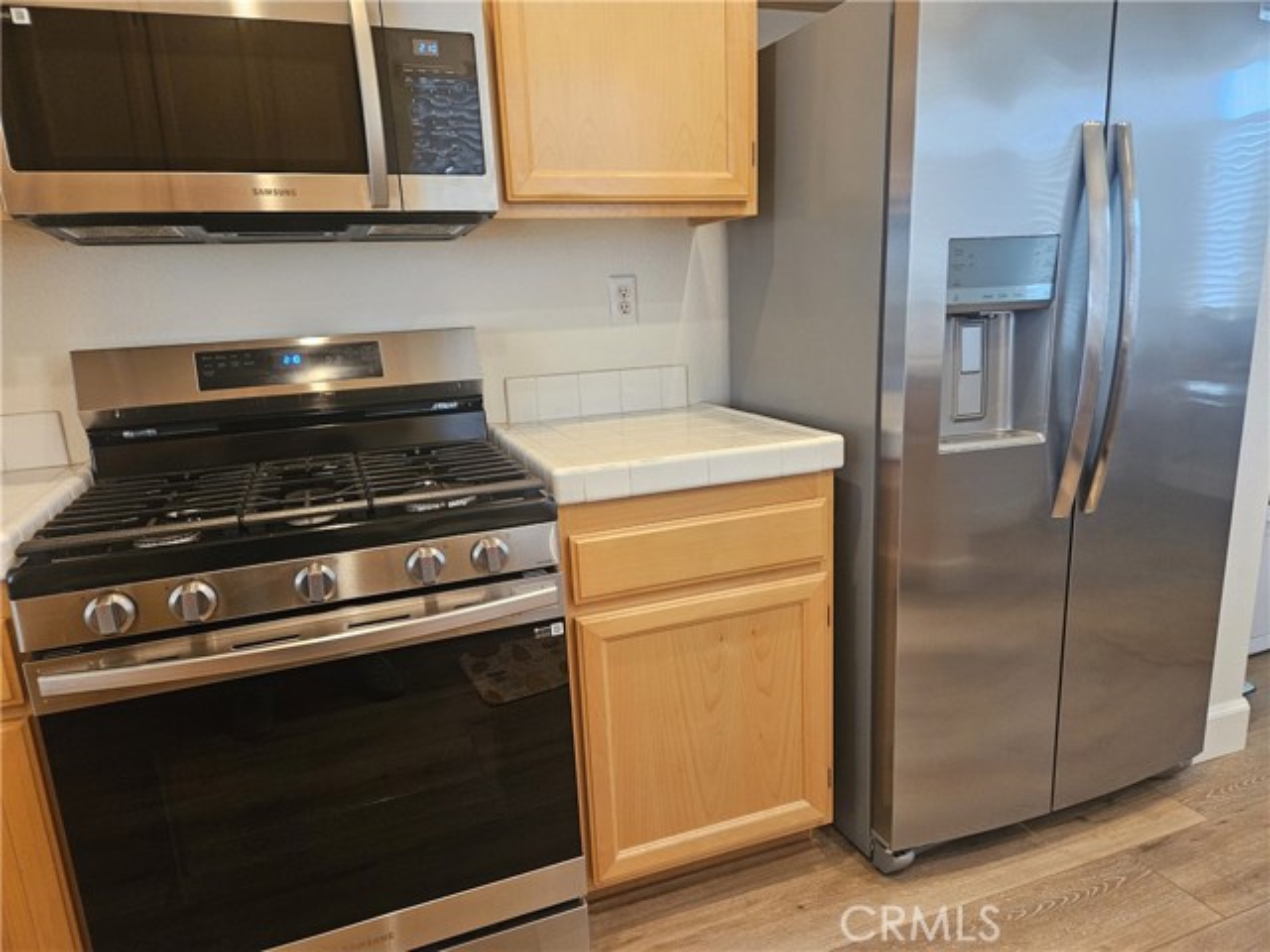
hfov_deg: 73.9
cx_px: 635
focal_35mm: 23
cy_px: 476
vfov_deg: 58.9
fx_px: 844
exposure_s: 1/120
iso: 500
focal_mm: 5.4
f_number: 1.8
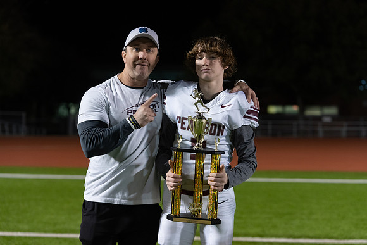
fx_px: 918
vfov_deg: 15.2
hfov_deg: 22.6
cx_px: 184
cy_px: 122
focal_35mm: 90
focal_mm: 90
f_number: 3.5
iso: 3200
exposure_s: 1/320
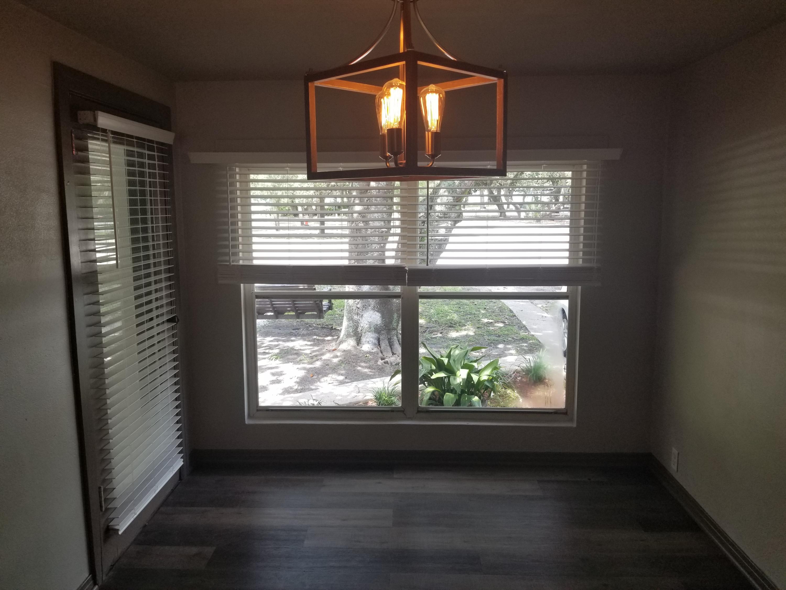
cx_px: 393
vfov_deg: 53.1
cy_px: 295
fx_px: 590
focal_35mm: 26
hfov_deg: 67.3
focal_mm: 4.25
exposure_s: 1/128
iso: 50
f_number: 1.7
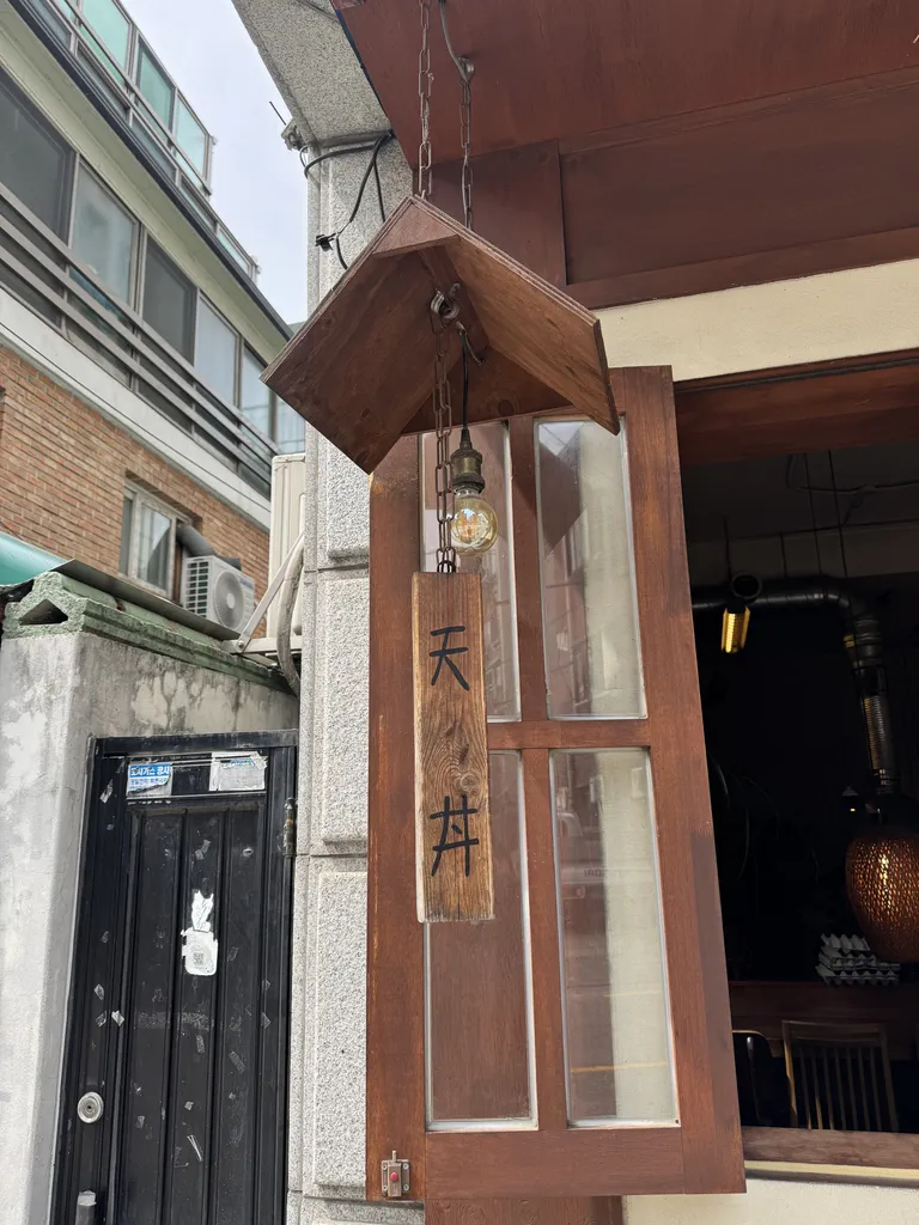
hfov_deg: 56.8
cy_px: 612
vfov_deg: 71.6
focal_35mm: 24
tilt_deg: +14.8
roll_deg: +0.7
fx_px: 850
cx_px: 460
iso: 80
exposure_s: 1/888
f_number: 1.78
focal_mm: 6.76
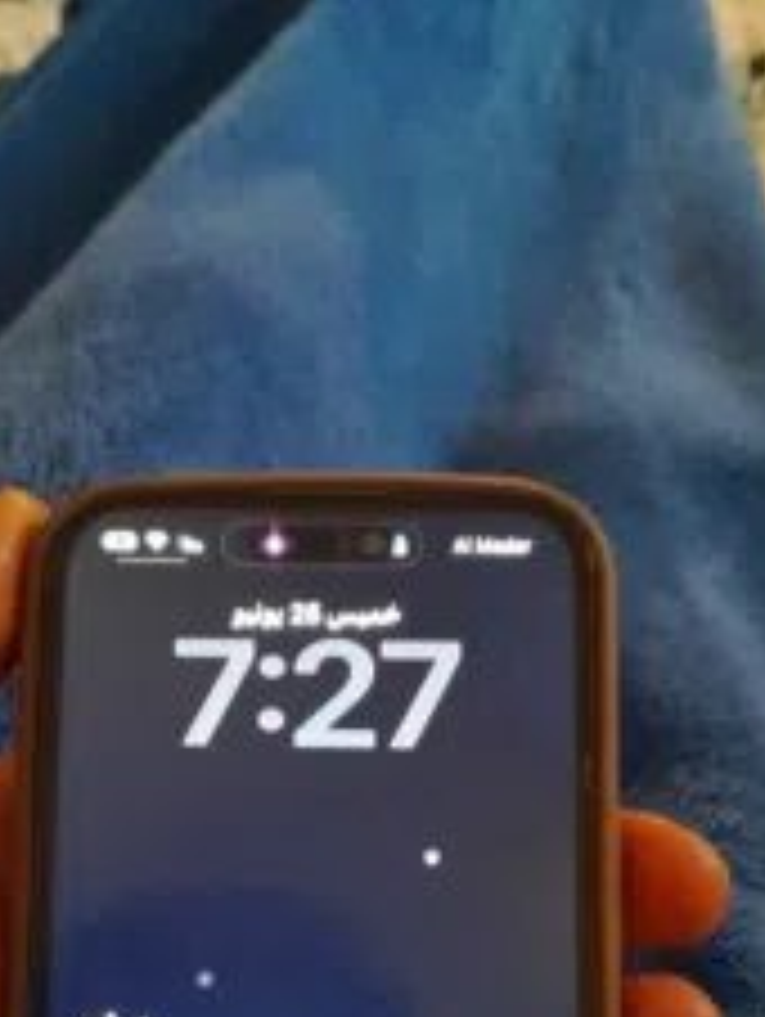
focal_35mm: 46
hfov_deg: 31.4
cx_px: 270
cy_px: 896
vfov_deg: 38.6
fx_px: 1353
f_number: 1.8
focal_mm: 3.98
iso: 1250
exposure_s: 1/10
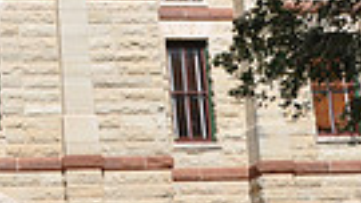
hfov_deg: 17.0
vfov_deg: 9.9
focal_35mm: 121
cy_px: -36
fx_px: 1158
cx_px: -62
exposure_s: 1/250
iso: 200
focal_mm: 18
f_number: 8
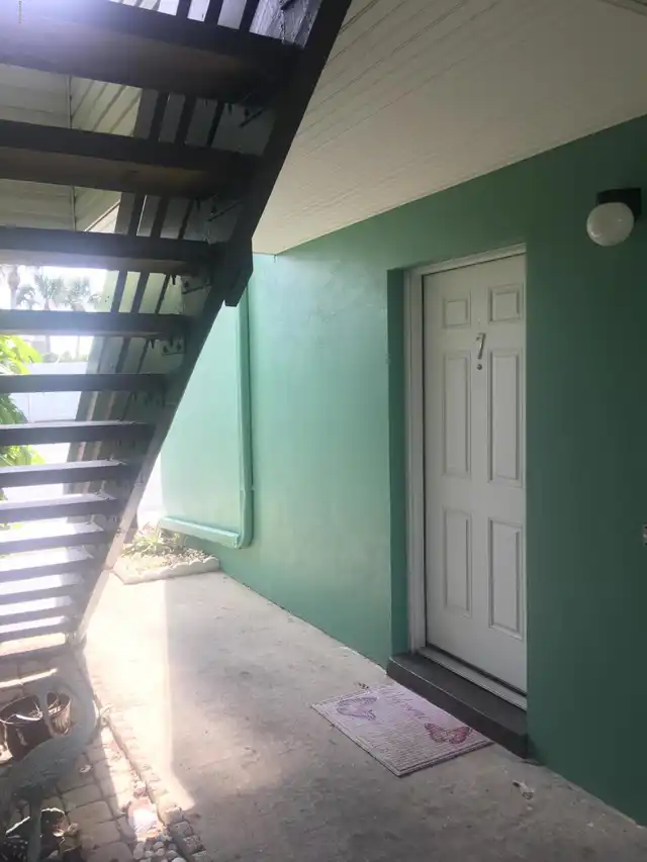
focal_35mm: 29
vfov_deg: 61.7
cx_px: 324
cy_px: 431
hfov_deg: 48.2
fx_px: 723
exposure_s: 1/123
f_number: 2.2
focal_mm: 4.15
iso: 25
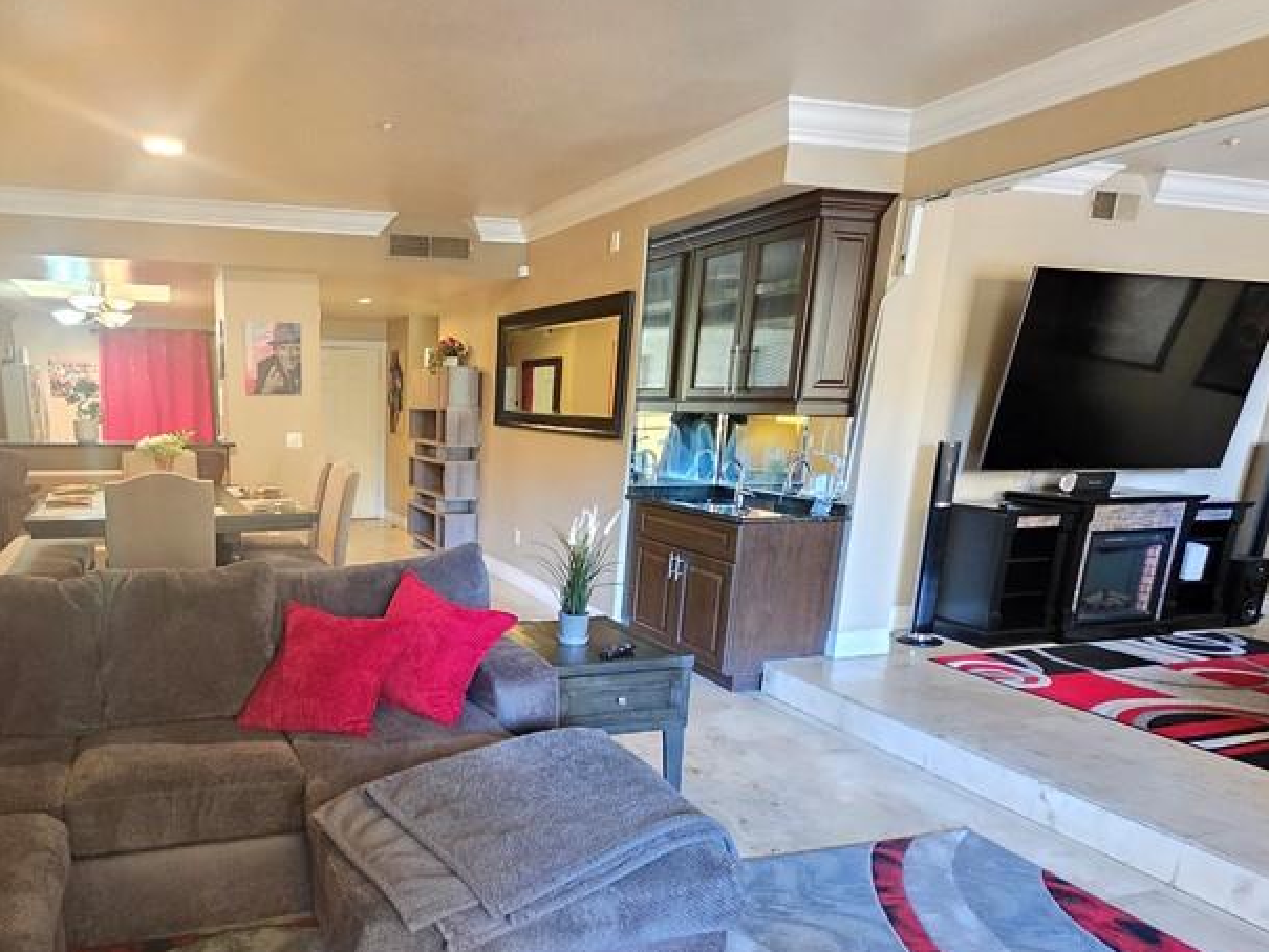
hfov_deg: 73.5
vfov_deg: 60.0
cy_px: 614
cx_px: 401
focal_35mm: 22
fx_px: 807
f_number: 1.9
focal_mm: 2.2
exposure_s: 1/30
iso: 1000
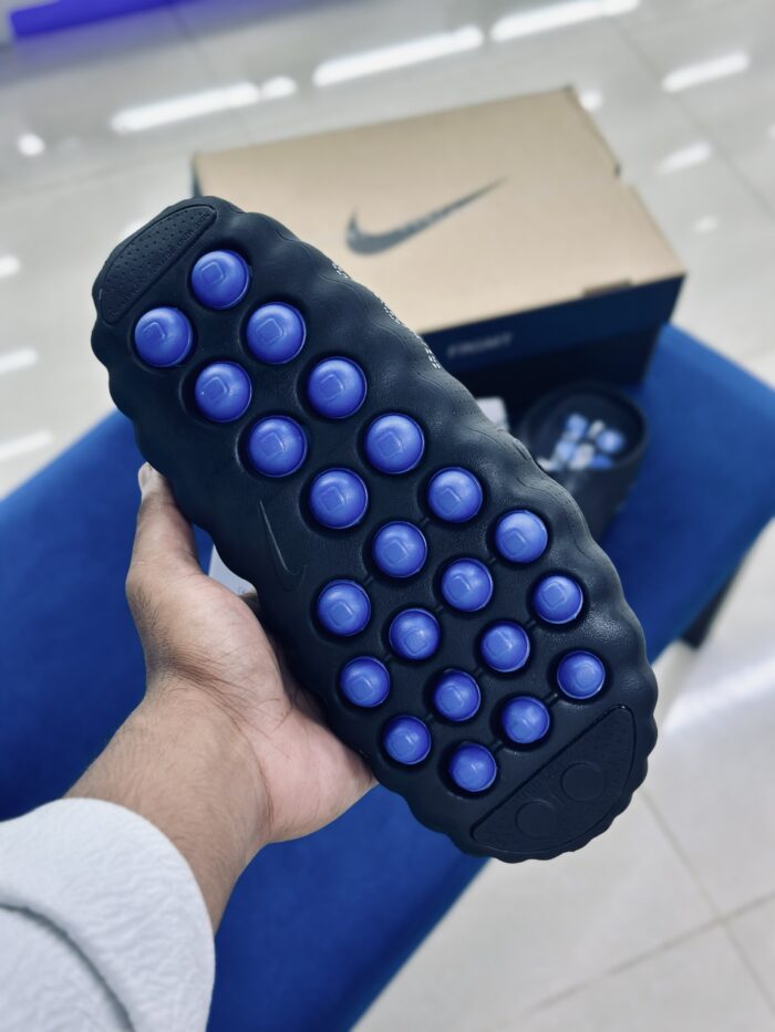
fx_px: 1433
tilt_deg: -56.2
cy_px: 516
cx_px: 388
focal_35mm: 48
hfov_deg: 30.3
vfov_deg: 39.7
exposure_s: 1/102
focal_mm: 6.86
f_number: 1.78
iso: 125
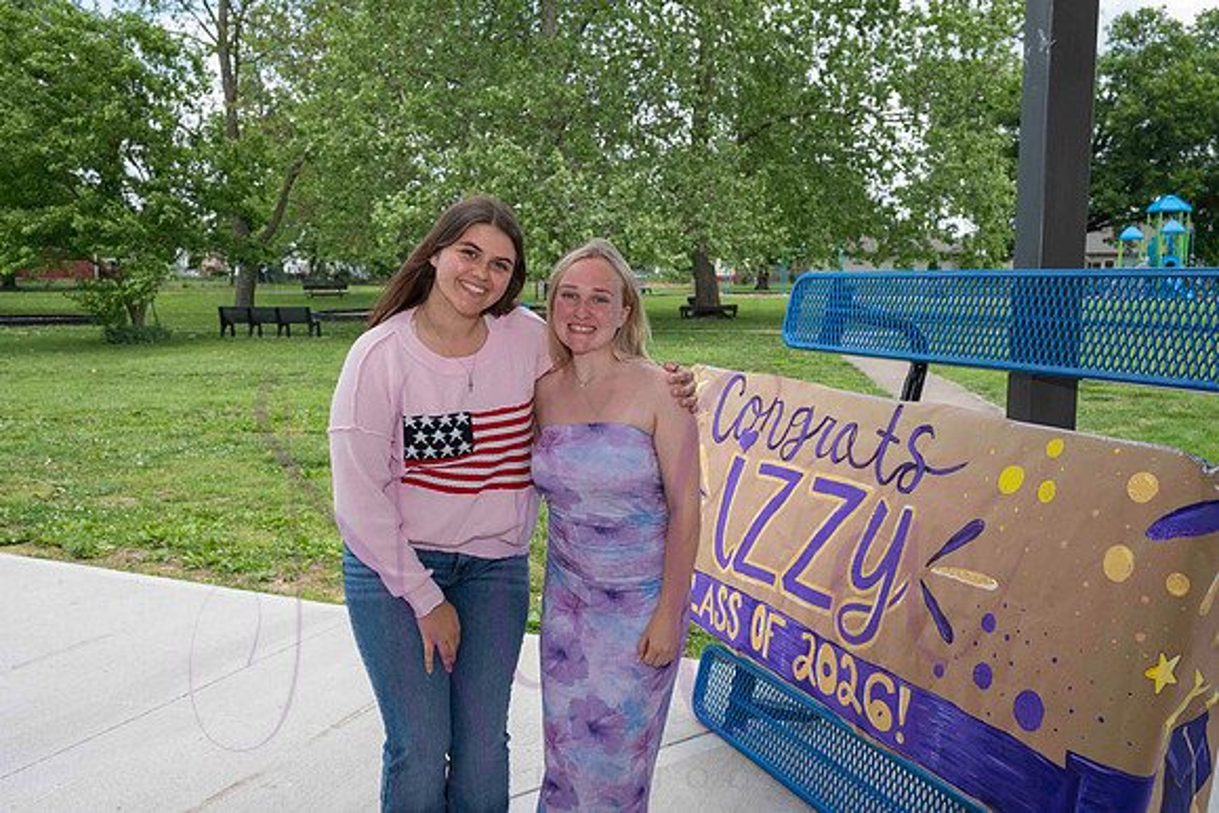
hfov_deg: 60.7
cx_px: 612
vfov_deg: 42.7
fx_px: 1040
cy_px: 392
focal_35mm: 31
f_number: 6.3
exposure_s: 1/500
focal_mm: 29
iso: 400
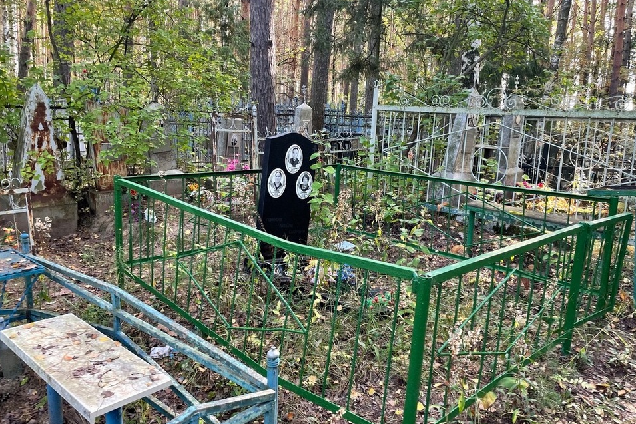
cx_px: 335
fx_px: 512
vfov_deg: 45.0
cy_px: 208
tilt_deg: -0.3
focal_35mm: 29
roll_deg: -2.9
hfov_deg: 63.6
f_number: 1.6
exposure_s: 1/121
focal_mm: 4.2
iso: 80
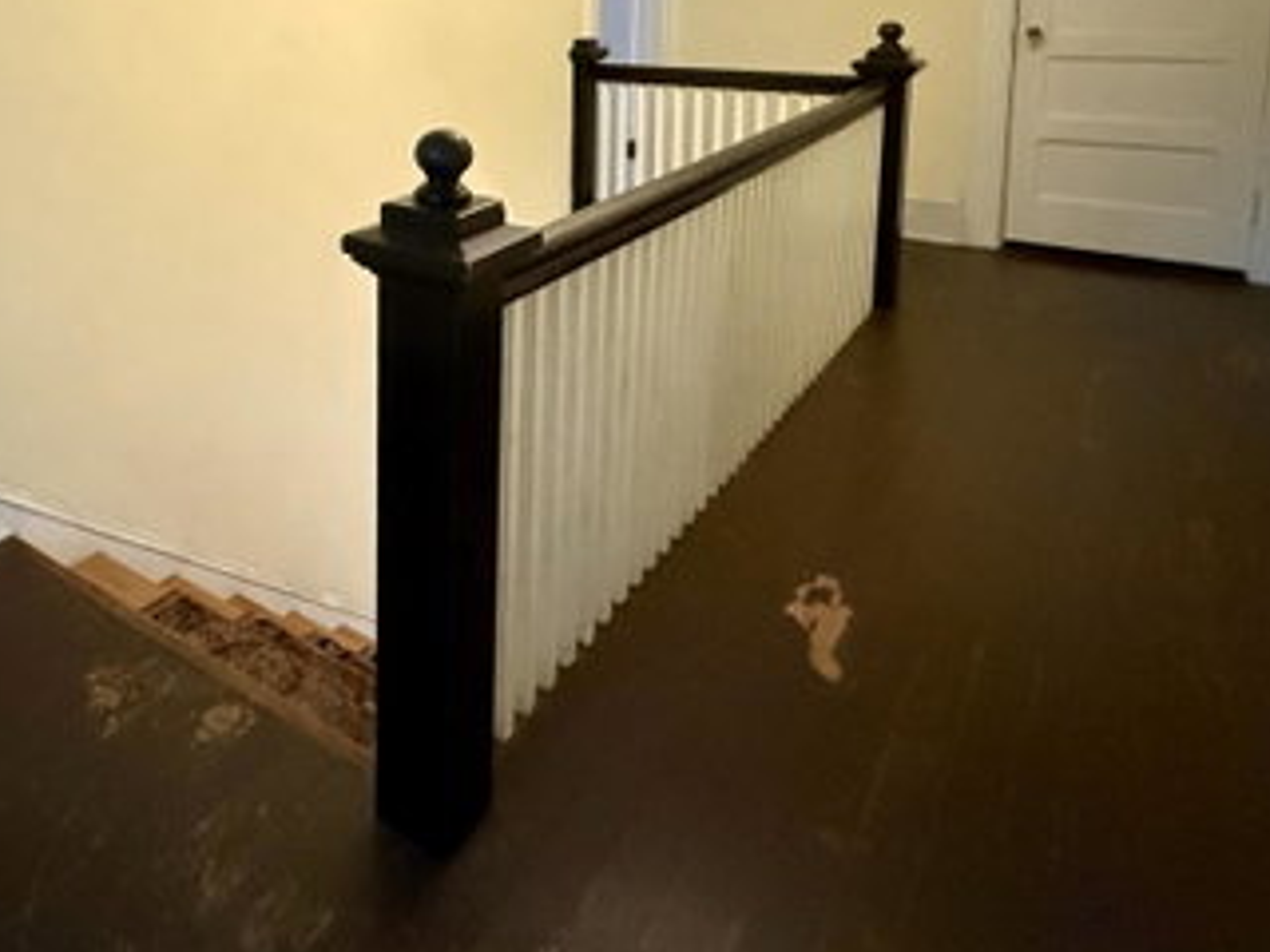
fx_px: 1027
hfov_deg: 58.5
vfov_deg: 45.3
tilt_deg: -6.5
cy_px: 103
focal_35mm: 28
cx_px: 252
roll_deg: +1.2
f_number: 2.2
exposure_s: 1/60
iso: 1250
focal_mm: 2.22
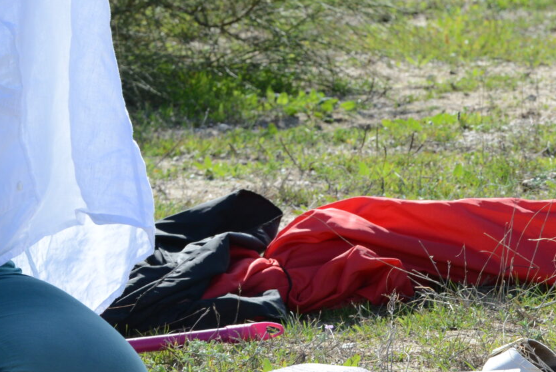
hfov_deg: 5.1
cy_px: -89
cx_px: -115
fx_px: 6165
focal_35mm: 399
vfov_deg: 3.4
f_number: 11
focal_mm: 130
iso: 400
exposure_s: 1/500
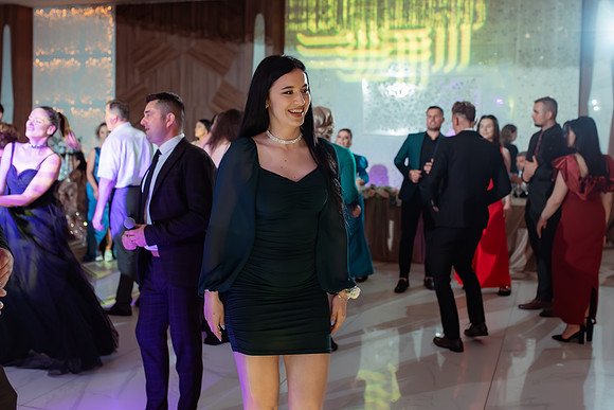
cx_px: 302
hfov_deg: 45.2
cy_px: 172
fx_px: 737
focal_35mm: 43
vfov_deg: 31.0
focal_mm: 35
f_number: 2.8
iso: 1600
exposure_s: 1/200
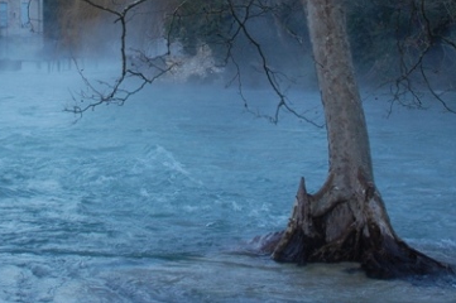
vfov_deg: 16.1
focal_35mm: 83
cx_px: 115
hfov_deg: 24.2
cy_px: -6
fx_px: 1050
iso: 360
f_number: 5.6
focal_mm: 26
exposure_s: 1/125
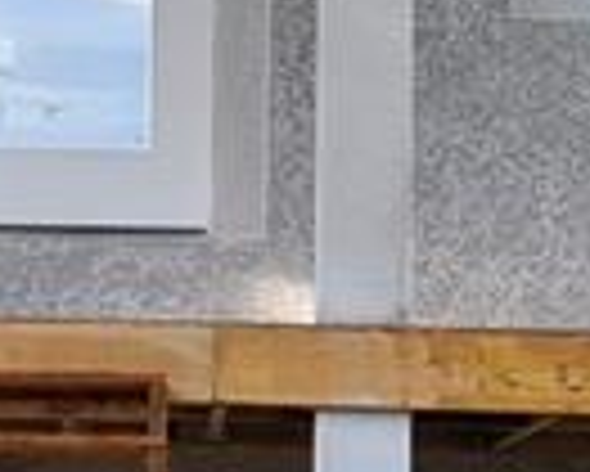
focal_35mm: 191
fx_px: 3338
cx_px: -45
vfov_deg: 8.1
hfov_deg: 10.0
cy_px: 40
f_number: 2
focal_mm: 3.08
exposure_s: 1/288
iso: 50
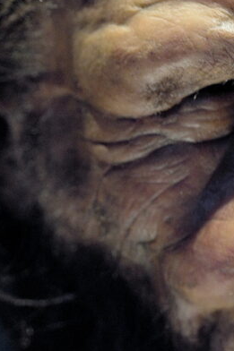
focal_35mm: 397
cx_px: 269
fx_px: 3874
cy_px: 138
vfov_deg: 5.2
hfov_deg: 3.5
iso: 1600
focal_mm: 90
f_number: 2
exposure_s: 1/125
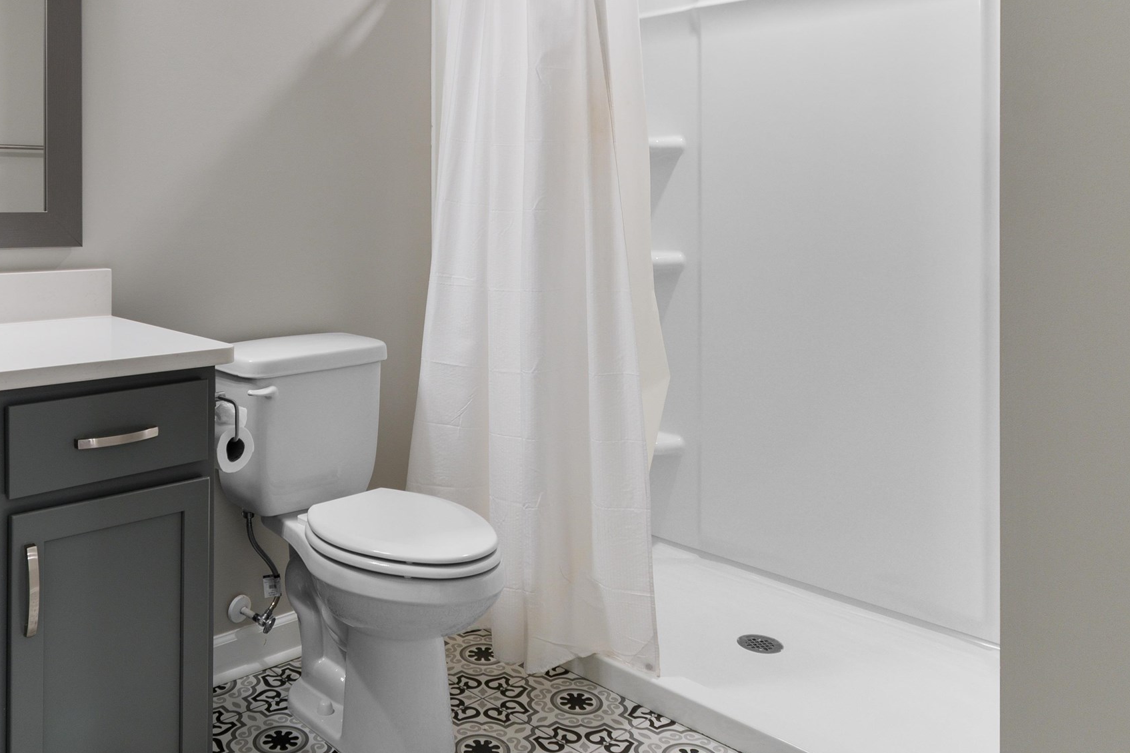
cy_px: 207
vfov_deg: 43.8
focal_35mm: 29
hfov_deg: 62.4
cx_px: 397
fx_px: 910
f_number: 4.8
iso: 100
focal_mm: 11
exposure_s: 1/13
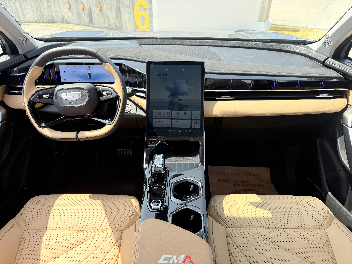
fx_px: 244
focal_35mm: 24
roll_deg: -0.2
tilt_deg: -31.3
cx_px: 176
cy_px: 132
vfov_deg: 56.8
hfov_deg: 71.6
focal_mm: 6.76
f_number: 1.78
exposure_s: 1/967
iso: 100
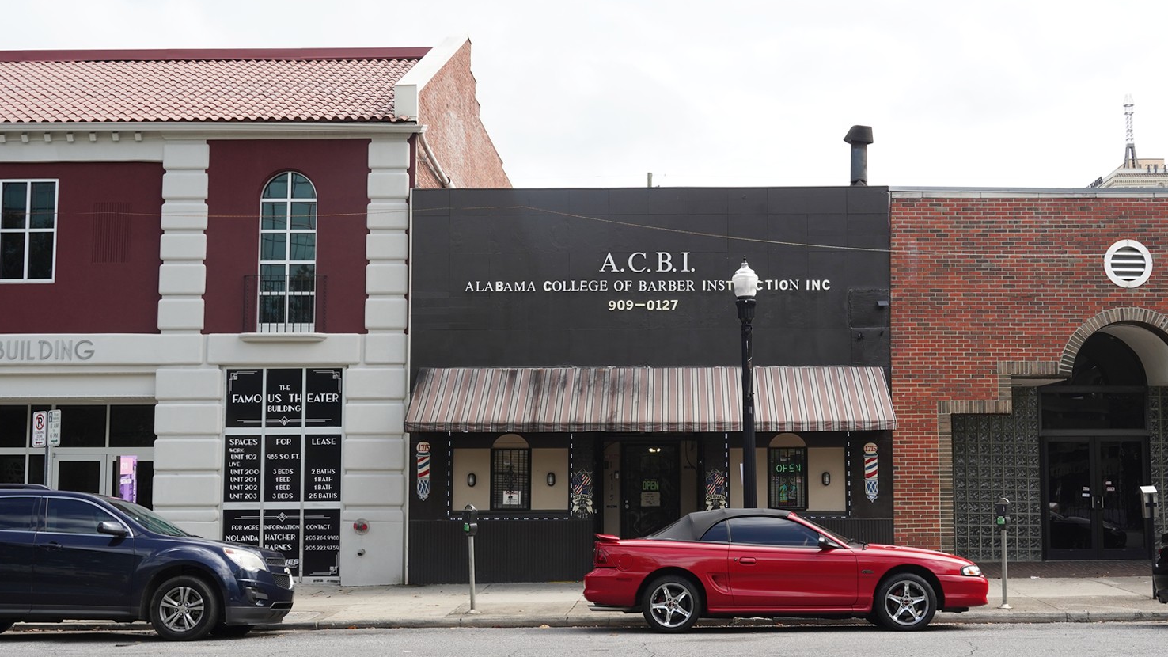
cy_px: 365
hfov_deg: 46.2
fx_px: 1363
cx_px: 684
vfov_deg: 27.1
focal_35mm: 44
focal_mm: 31
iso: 400
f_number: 10
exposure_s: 1/100
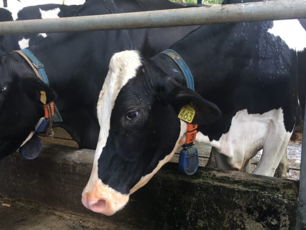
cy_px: 128
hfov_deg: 45.7
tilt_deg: -12.9
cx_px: 136
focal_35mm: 41
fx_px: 362
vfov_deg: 35.1
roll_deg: -0.4
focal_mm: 4.15
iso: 40
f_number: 2.2
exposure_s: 1/100
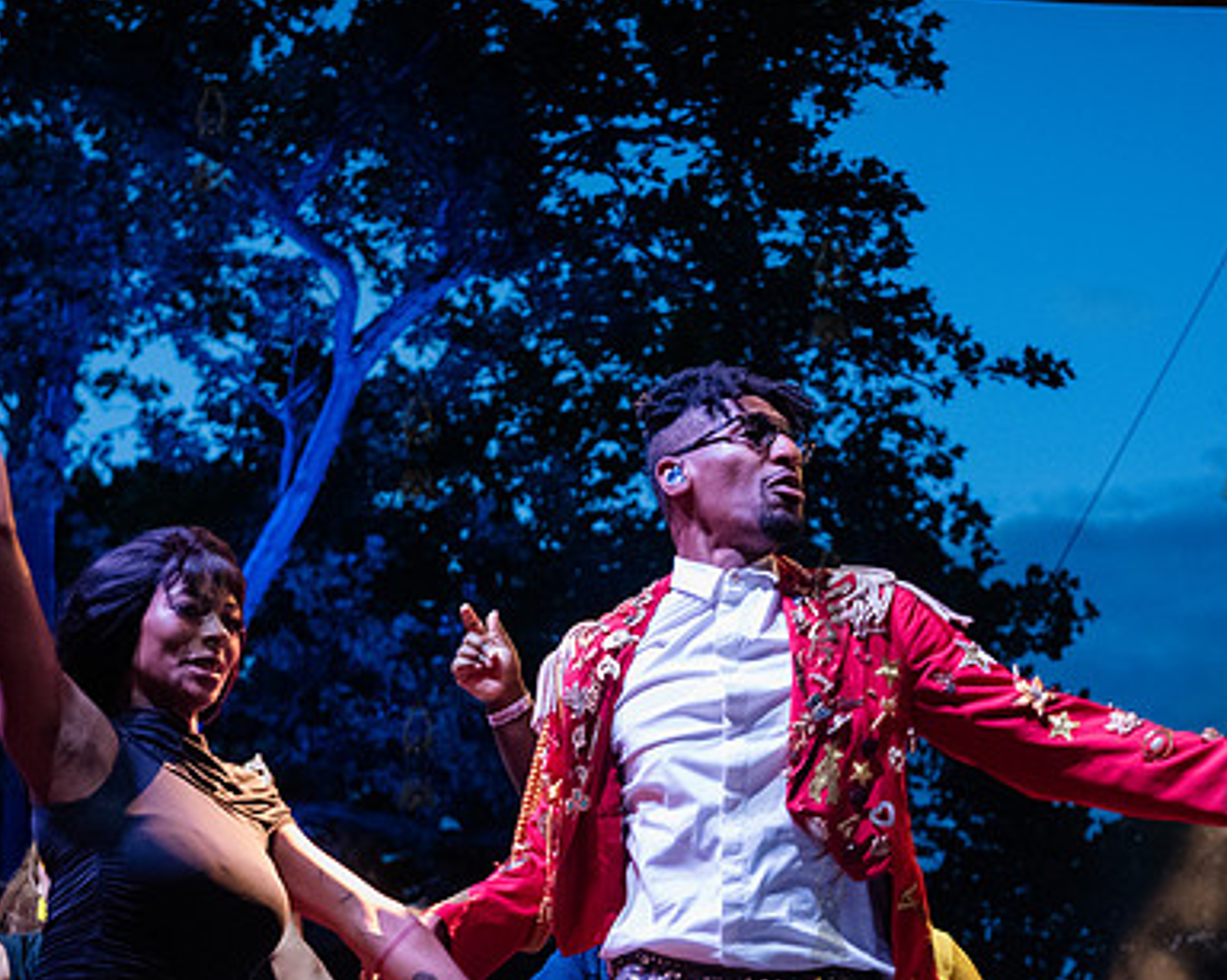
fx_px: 3195
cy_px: 599
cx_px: 828
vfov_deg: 17.4
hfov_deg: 21.6
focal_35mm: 88
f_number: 4
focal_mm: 62
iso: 6400
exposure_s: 1/500
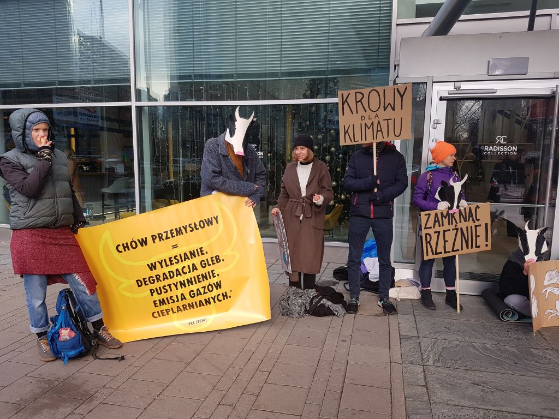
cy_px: 210
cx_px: 280
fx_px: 420
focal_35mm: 26
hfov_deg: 67.3
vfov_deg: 53.1
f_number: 1.7
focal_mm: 4.2
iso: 50
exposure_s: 1/241
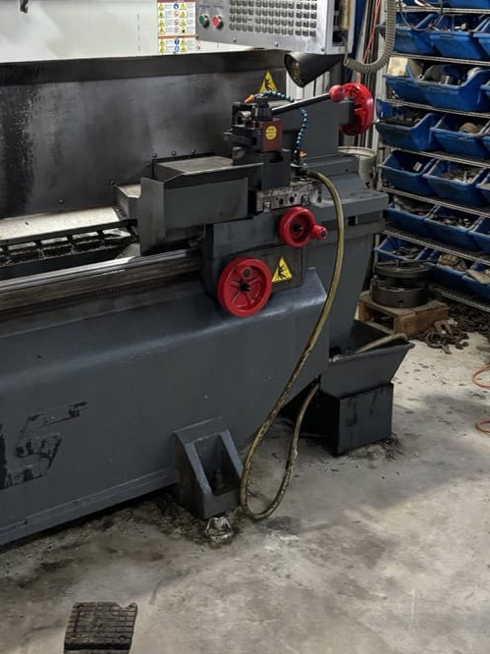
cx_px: 238
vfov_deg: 38.2
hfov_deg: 29.1
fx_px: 944
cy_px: 299
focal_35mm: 50
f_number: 1.6
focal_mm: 6
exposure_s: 1/60
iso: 320
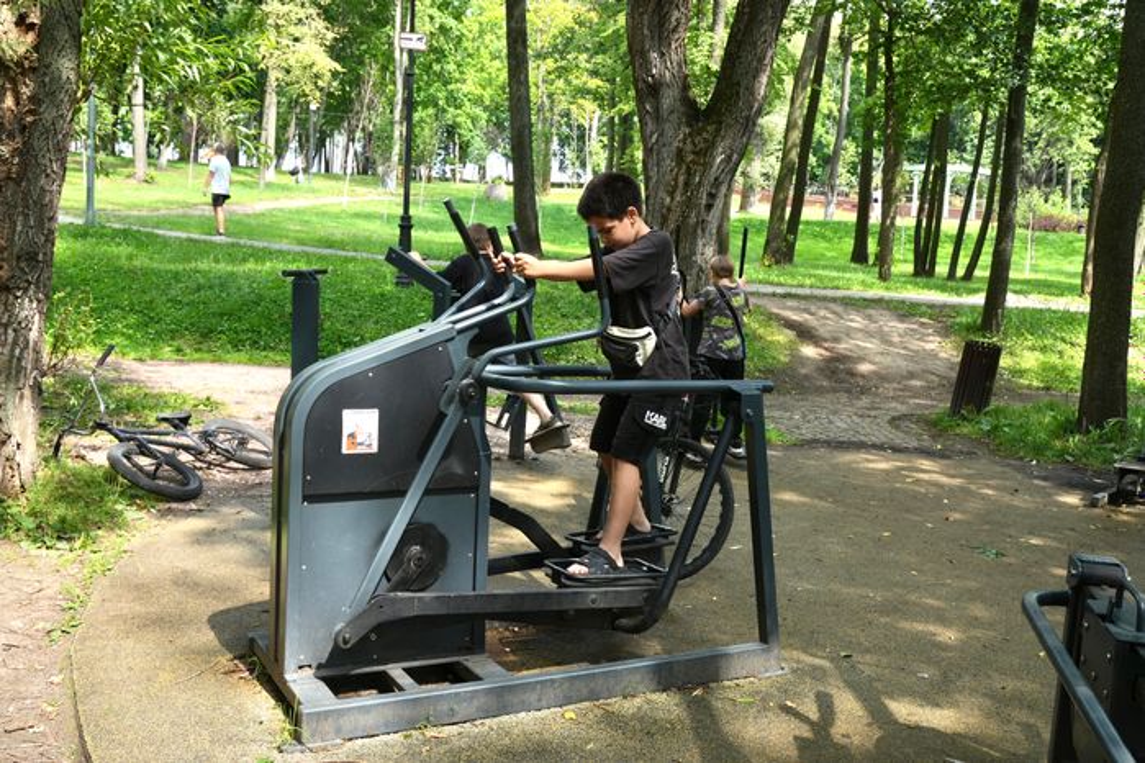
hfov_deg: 58.7
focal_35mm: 32
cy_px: 382
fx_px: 1018
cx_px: 572
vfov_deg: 41.1
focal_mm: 32
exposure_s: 1/250
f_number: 9
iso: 400
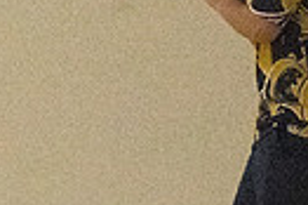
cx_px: -270
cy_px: 80
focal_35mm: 731
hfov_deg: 2.8
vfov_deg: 1.9
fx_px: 6246
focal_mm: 110
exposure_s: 1/1250
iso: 10000
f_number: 4.5
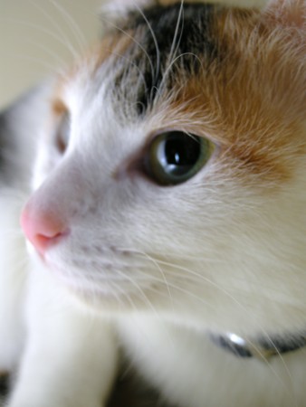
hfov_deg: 23.7
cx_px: 153
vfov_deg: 31.2
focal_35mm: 62
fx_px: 730
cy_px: 204
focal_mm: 12.9
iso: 64
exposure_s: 1/60
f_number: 3.5
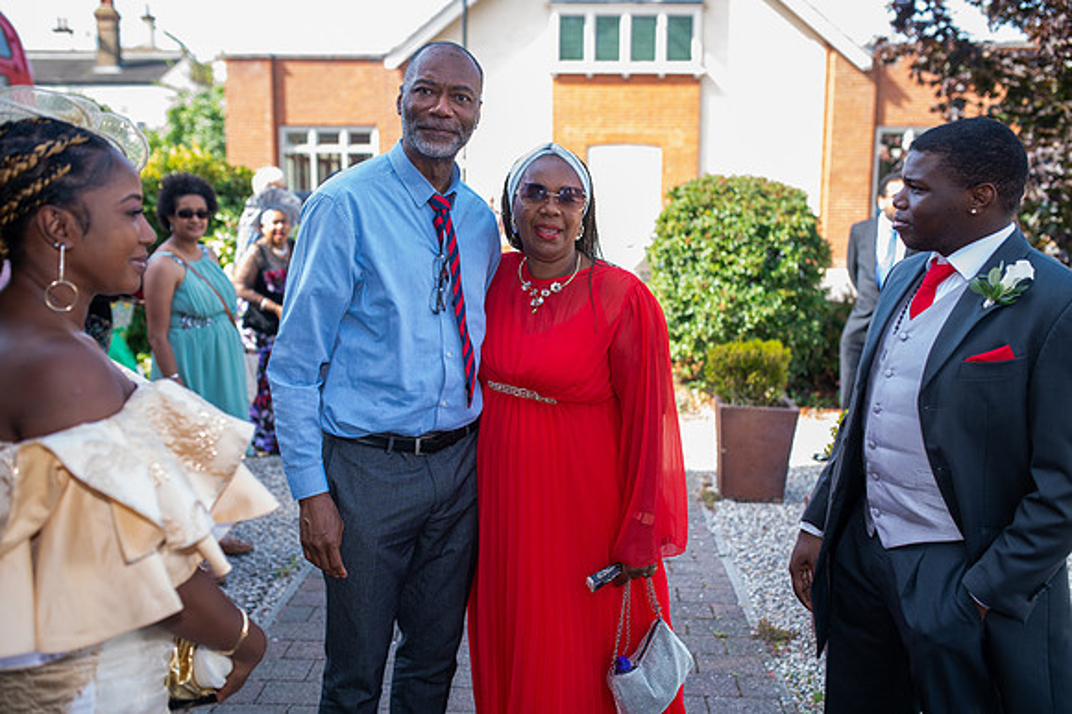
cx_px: 536
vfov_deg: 37.8
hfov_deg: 54.5
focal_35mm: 35
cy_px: 357
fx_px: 1042
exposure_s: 1/800
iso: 500
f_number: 2.5
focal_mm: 35
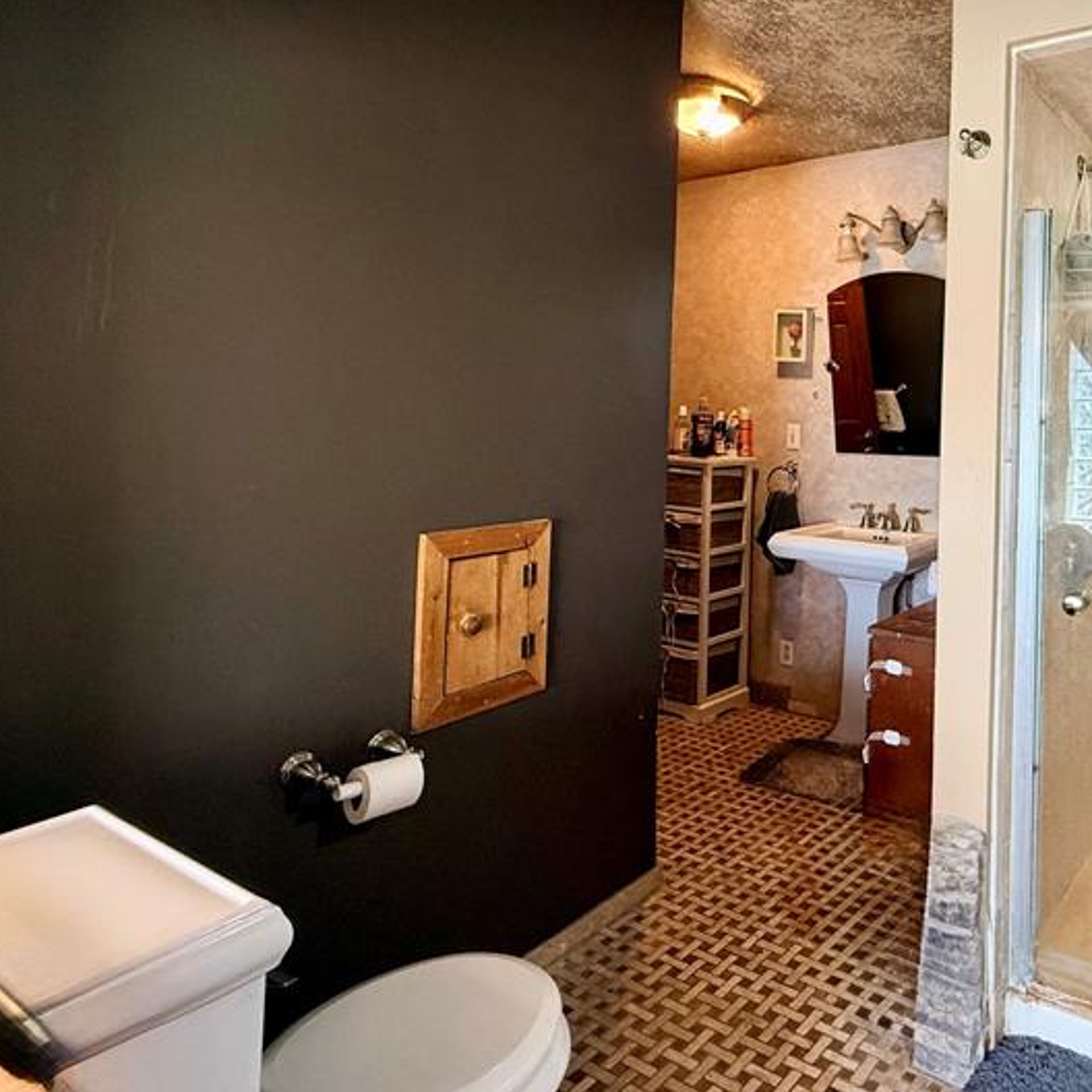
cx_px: 862
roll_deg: -1.5
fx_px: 857
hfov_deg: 60.2
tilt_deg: +1.4
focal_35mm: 24
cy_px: 399
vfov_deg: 64.0
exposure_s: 1/60
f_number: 2.2
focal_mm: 2.22
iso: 320
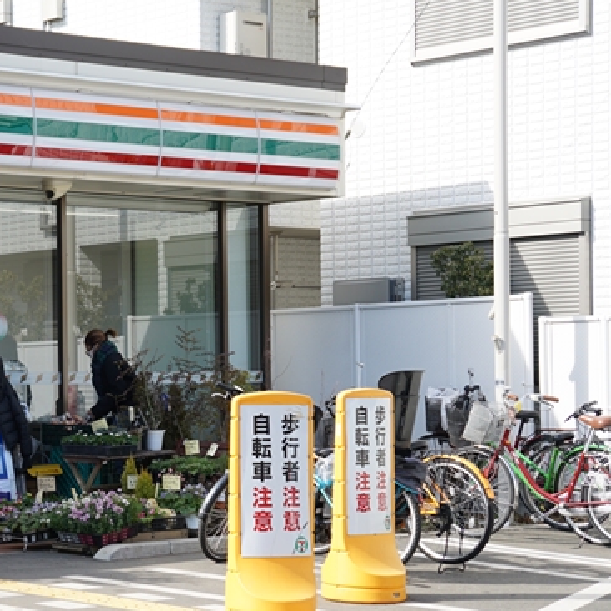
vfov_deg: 17.1
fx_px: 2037
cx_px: -25
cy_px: 346
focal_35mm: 102
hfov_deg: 16.6
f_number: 4.5
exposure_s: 1/250
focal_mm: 37
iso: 100
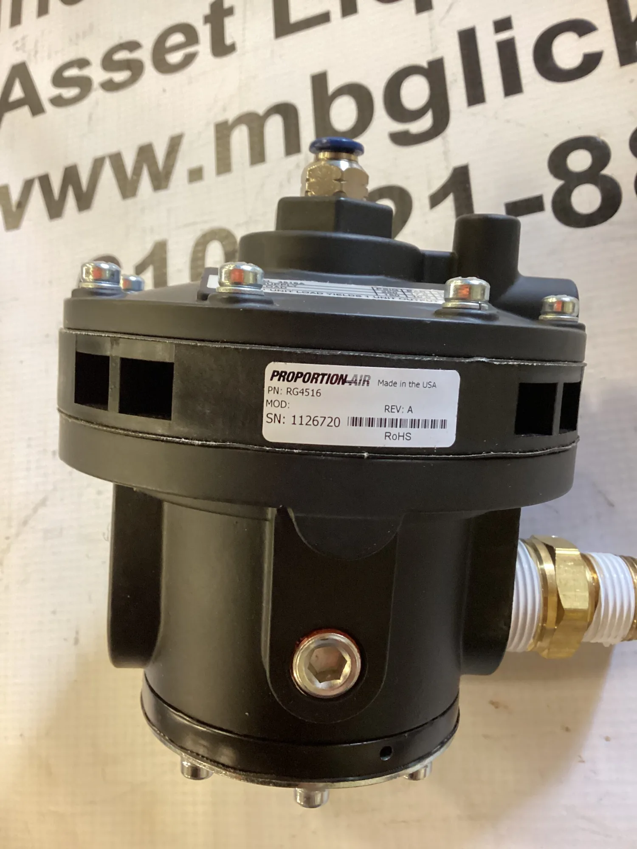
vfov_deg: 58.4
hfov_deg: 45.4
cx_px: 318
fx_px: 761
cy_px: 424
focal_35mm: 31
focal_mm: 3.3
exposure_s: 1/25
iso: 500
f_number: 2.4
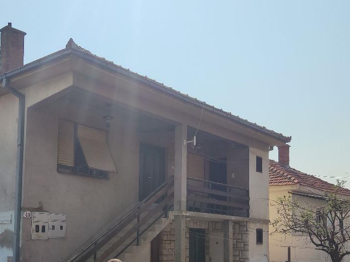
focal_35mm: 43
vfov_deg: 32.9
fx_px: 435
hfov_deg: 43.5
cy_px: 200
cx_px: 129
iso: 50
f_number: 1.79
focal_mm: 4.71
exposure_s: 1/3465
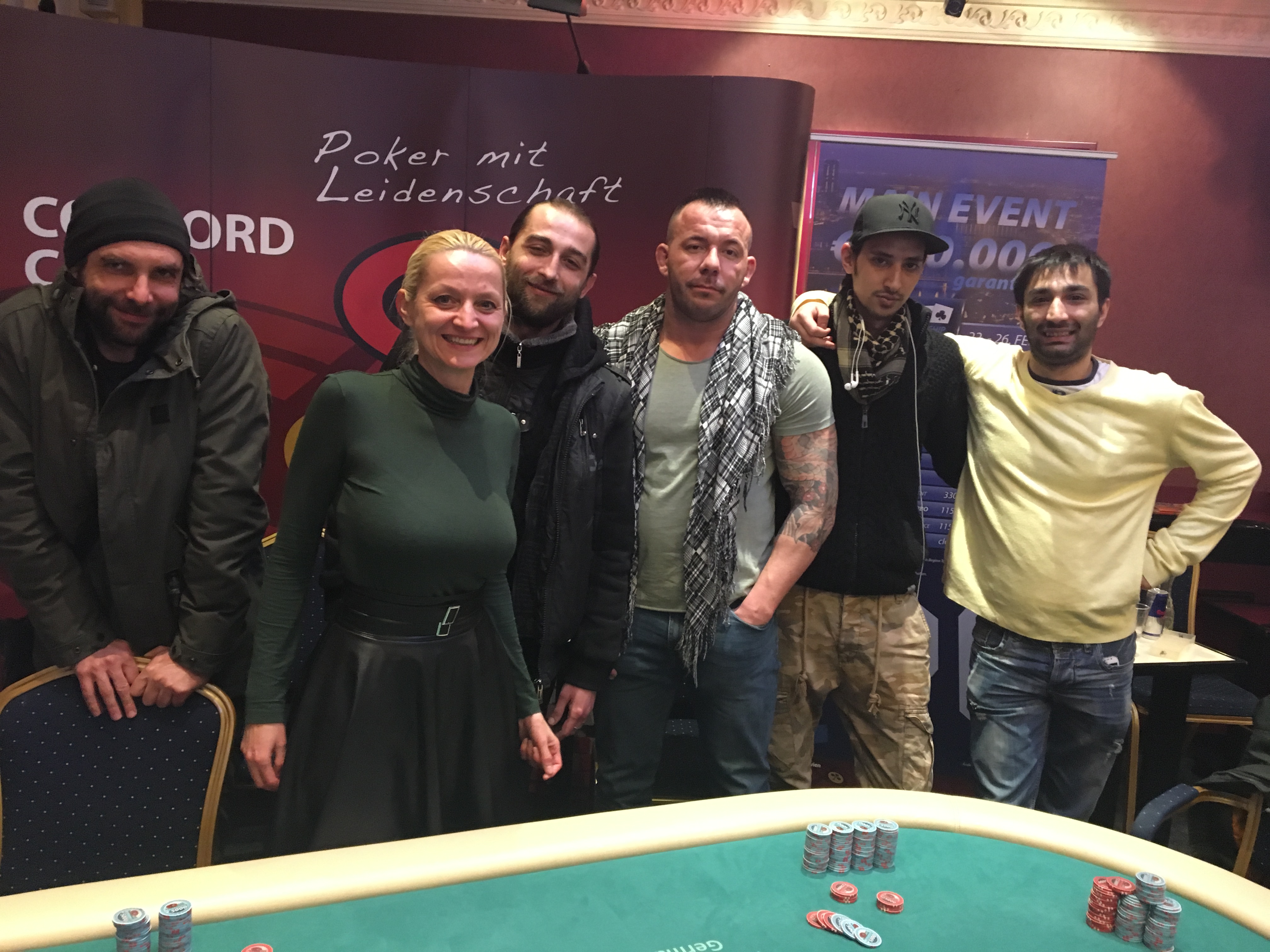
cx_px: 635
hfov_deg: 61.7
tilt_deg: -9.6
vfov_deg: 48.2
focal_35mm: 29
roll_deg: -3.5
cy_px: 476
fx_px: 1064
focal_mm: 4.15
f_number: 2.2
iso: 400
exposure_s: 1/17
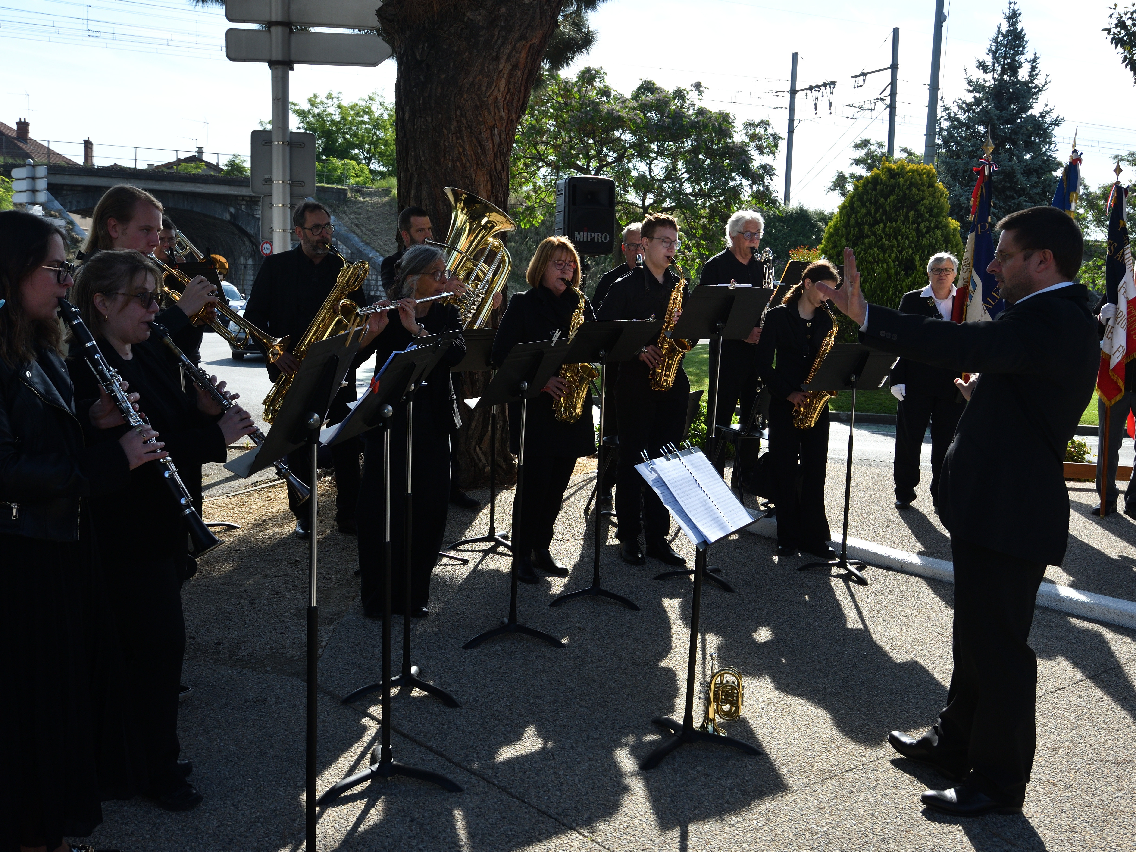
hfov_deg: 51.3
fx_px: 1182
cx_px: 626
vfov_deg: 39.7
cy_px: 427
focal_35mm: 36
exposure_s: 1/500
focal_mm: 22
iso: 200
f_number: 5.6
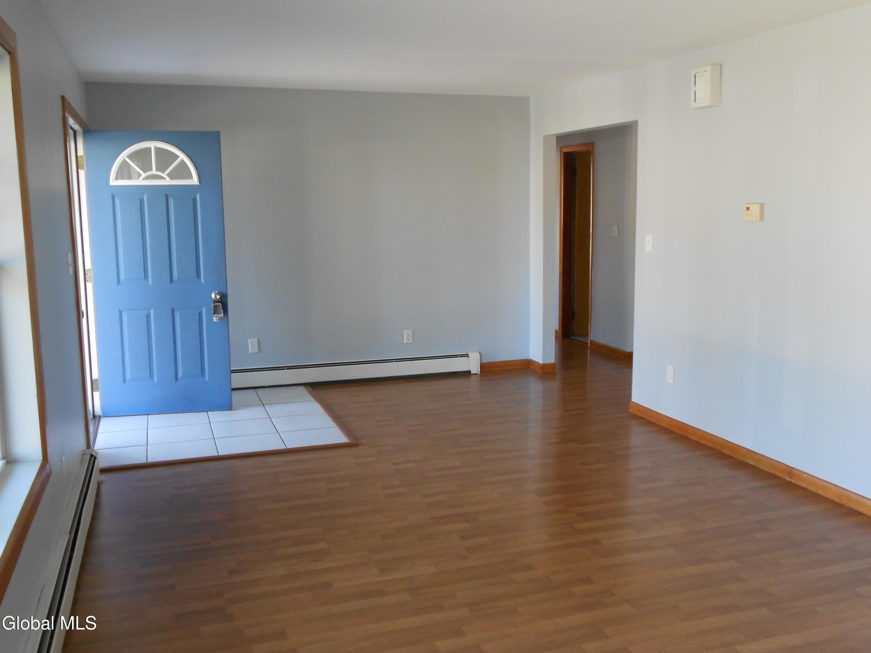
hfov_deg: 56.8
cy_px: 326
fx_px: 805
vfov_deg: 44.2
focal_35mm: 32
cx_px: 436
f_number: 3.6
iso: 250
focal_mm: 5.8
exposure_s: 1/30
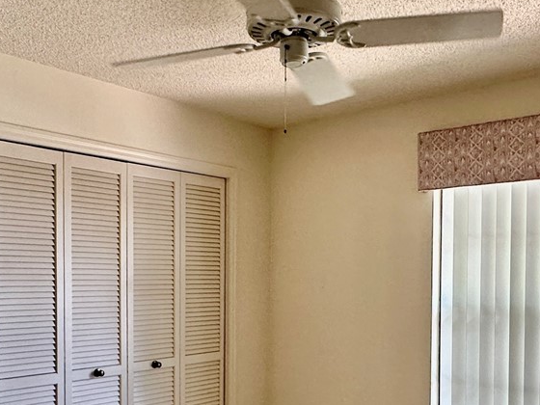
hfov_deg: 46.8
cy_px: 294
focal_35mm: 40
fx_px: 624
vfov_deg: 35.3
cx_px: 268
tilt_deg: -1.6
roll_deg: -0.8
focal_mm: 2.22
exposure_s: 1/120
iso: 250
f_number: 2.2
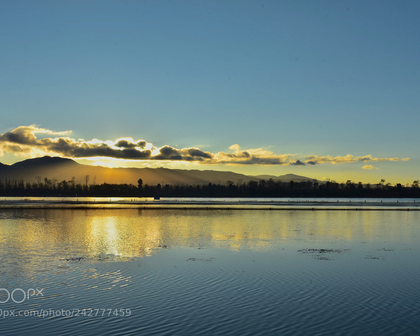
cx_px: 219
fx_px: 510
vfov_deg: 36.5
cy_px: 168
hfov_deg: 44.8
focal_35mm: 41
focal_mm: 24
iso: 100
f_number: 16
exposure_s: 1/100
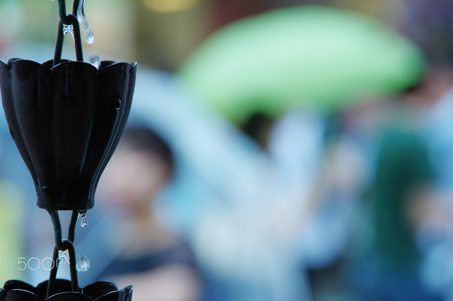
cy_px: 150
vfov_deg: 6.8
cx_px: 226
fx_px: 2540
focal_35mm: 202
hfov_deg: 10.2
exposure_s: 1/200
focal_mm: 135
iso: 800
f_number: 5.6
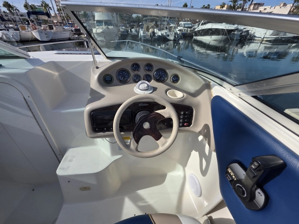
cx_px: 150
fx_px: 112
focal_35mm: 13
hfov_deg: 106.2
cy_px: 112
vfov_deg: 90.0
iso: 40
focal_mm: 2.2
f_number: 1.9
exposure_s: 1/3084
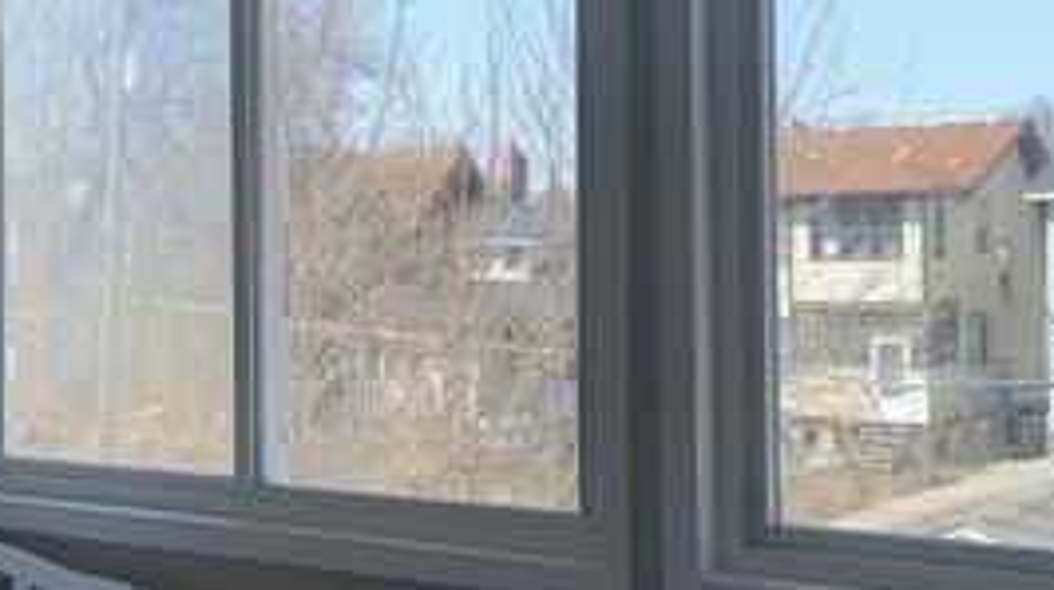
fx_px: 1759
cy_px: 253
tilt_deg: +0.0
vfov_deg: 19.0
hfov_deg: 33.3
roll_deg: -0.2
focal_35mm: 63
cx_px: 448
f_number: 1.78
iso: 50
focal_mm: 6.86
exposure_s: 1/1916
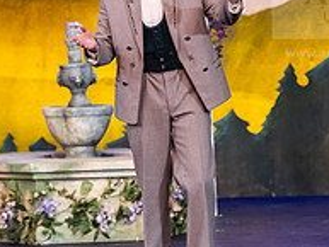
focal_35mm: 325
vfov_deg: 4.6
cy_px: 72
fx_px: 3091
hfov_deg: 6.1
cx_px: 245
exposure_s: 1/320
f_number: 3.2
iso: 4000
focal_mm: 145
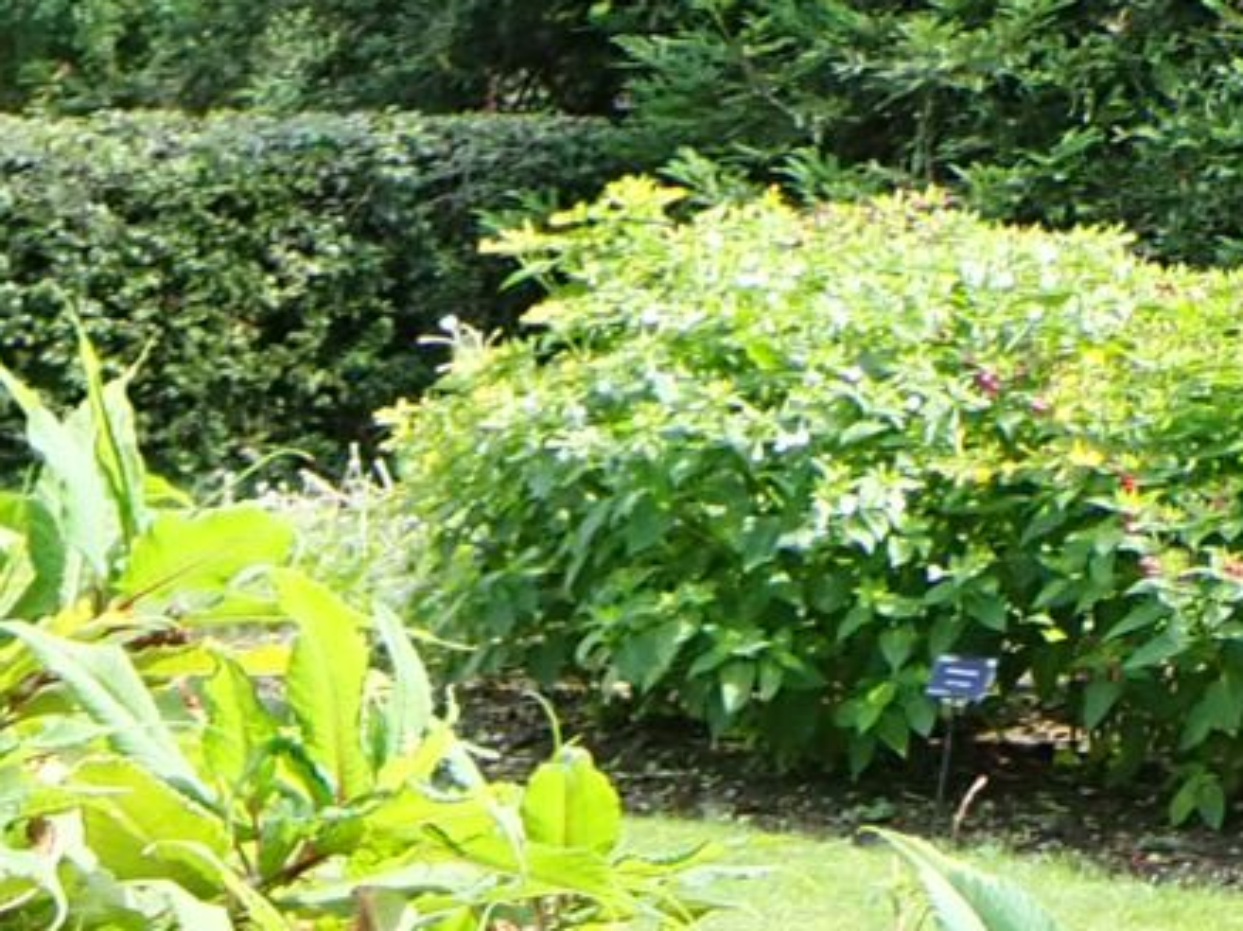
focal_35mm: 137
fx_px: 4917
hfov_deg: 13.3
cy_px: 1993
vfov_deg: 9.9
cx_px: -843
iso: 100
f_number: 3.2
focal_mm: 5.5
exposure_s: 1/250
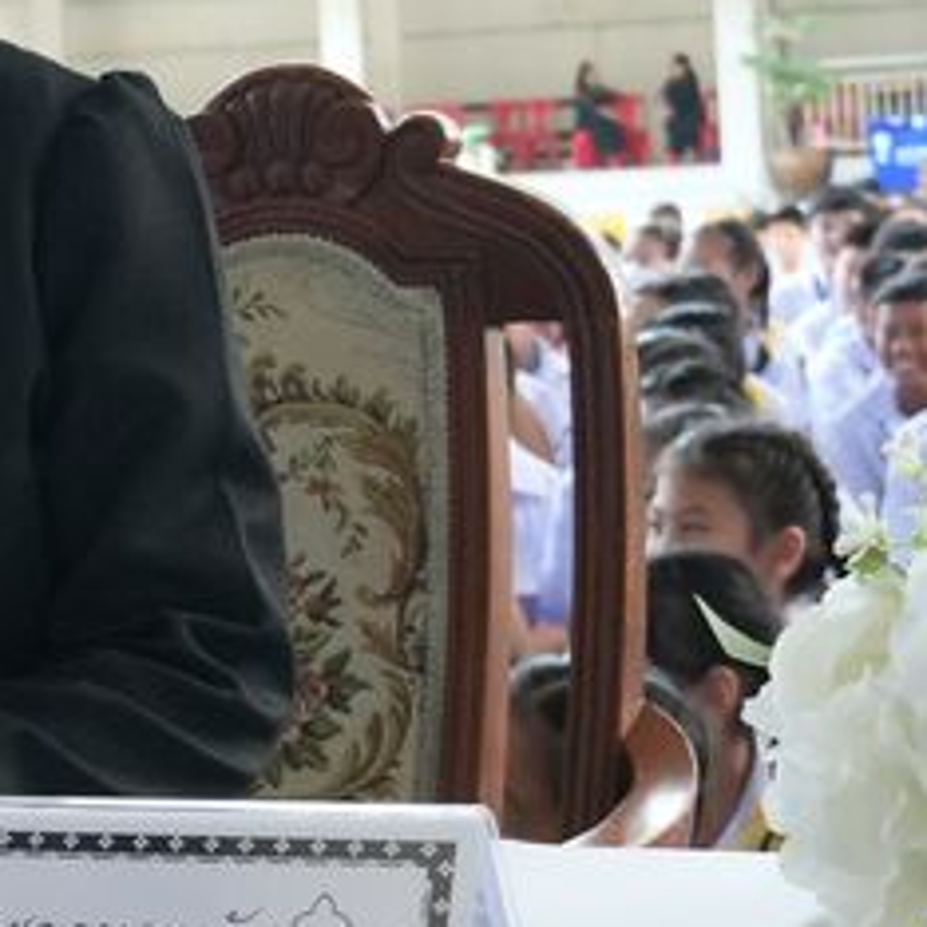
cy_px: 137
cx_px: -246
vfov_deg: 10.3
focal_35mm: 169
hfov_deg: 10.2
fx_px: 5115
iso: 1600
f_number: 5.6
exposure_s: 1/250
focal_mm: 31
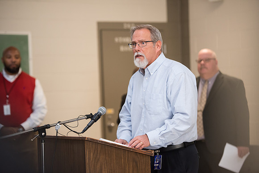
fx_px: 863
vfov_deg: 11.4
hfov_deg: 17.1
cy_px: 86
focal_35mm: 120
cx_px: 130
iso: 2000
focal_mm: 120
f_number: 3.2
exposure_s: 1/200
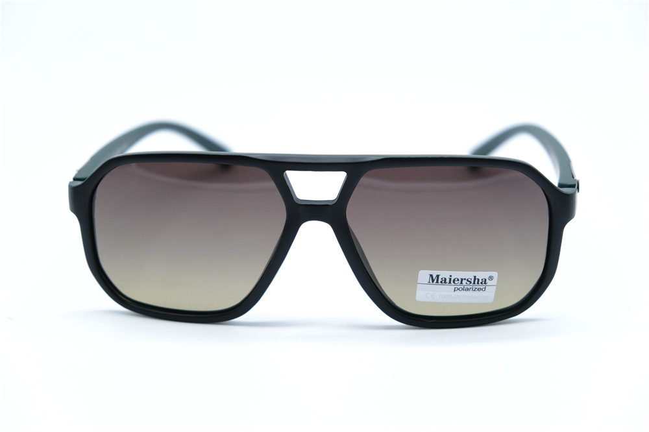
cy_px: 216
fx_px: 1243
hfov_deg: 29.3
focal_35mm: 69
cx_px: 324
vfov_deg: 19.7
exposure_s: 1/160
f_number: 4
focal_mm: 46.3
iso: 160
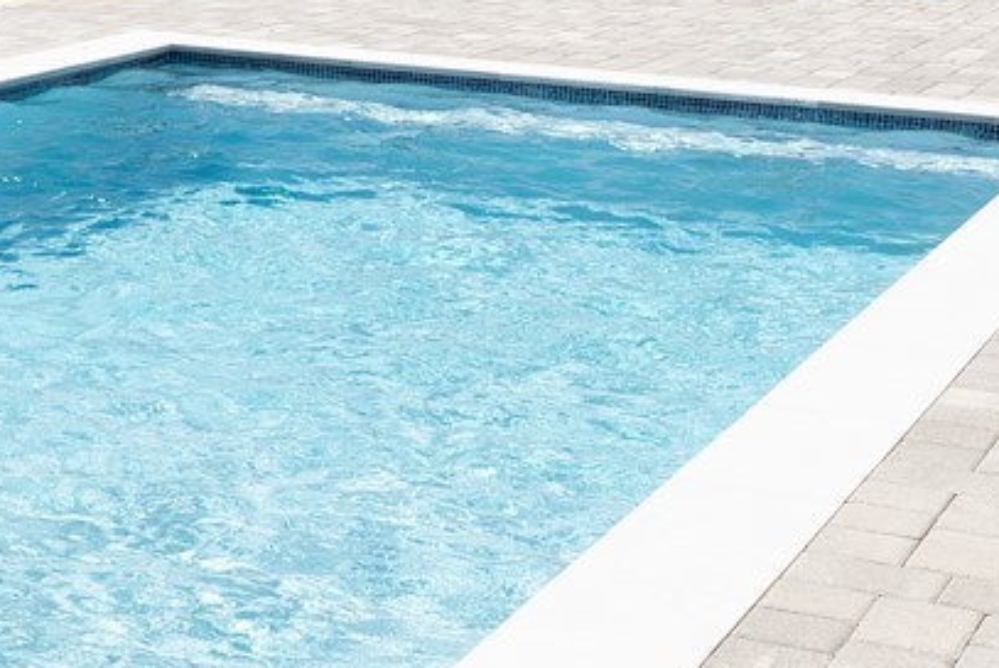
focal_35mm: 96
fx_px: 2666
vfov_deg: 14.2
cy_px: 199
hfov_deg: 20.9
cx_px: 140
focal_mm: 24
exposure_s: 1/250
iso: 100
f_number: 13
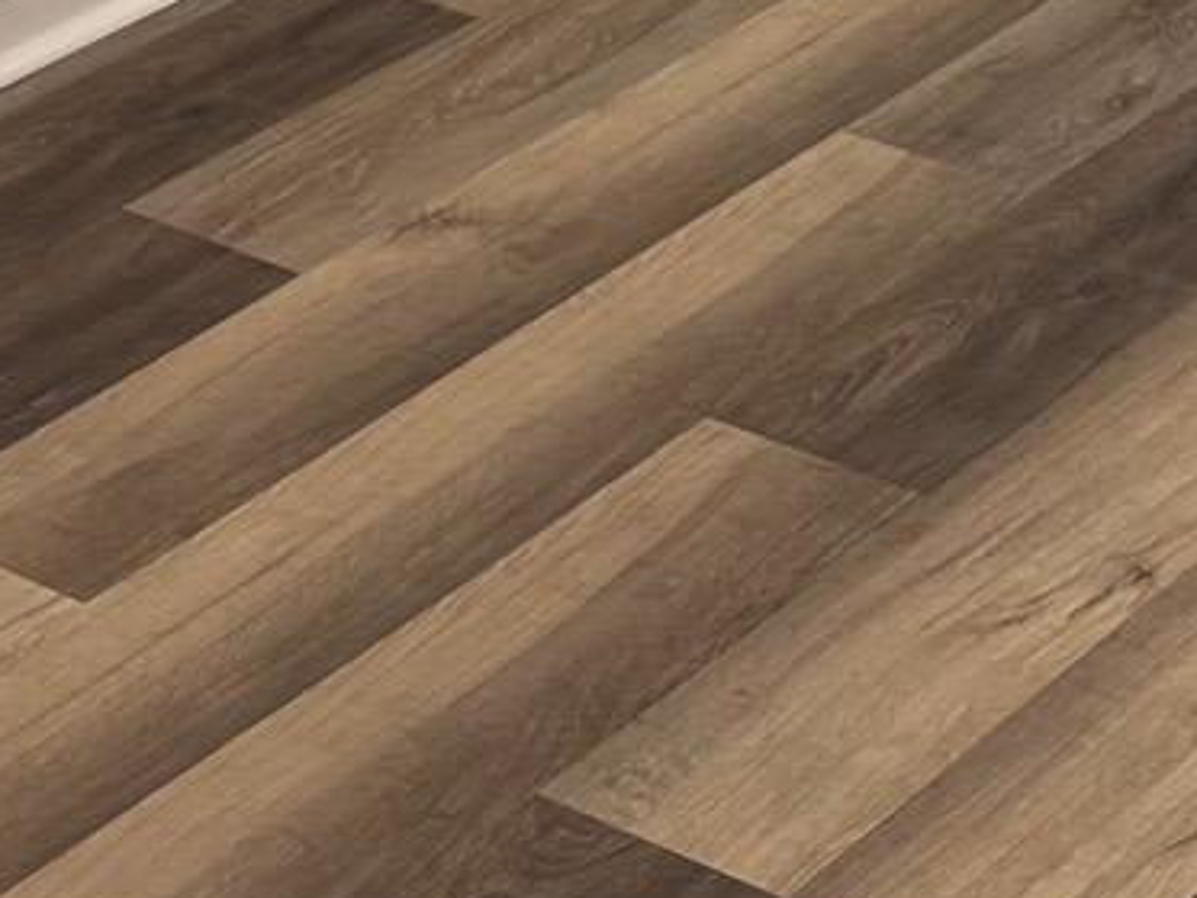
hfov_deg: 14.9
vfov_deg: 9.8
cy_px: -1323
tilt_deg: -6.8
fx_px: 4564
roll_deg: +1.0
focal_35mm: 132
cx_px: 637
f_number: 1.78
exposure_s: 1/120
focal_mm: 6.76
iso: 250
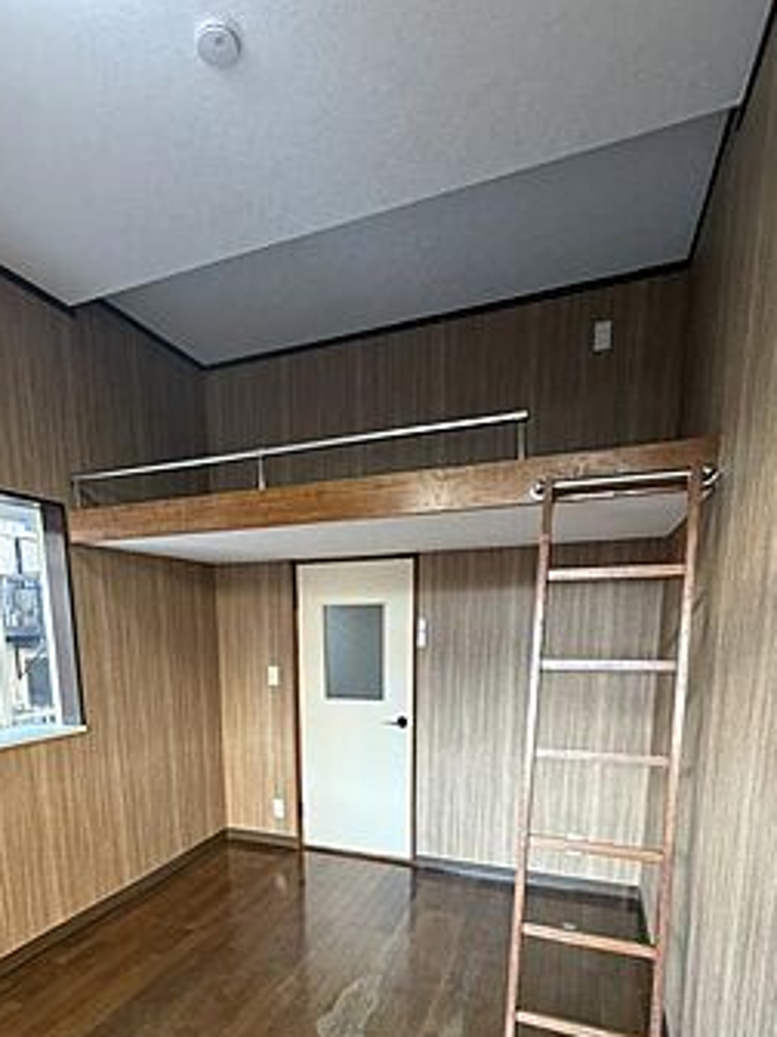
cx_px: 330
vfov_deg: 77.8
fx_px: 599
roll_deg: +0.8
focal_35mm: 20
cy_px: 728
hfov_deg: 65.6
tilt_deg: -8.8
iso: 320
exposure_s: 1/110
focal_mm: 2.22
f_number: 2.2
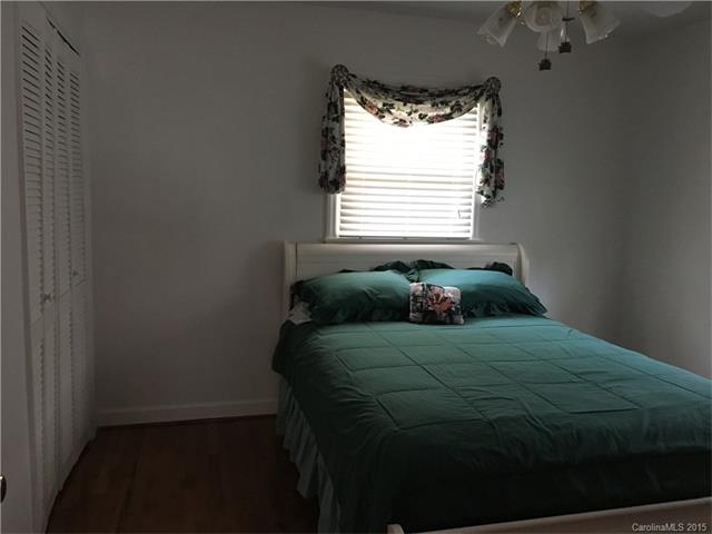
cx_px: 356
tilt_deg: -6.7
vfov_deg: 48.2
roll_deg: -1.7
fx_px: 596
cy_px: 267
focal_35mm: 29
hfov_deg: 61.7
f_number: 2.2
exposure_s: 1/30
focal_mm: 4.15
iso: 200
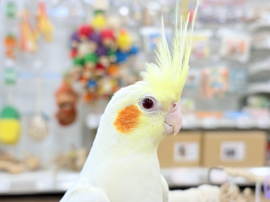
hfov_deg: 36.8
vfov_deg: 28.0
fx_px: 406
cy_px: 101
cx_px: 135
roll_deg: +0.3
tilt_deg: -4.3
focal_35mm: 52
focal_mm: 5.96
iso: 40
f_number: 1.6
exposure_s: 1/50
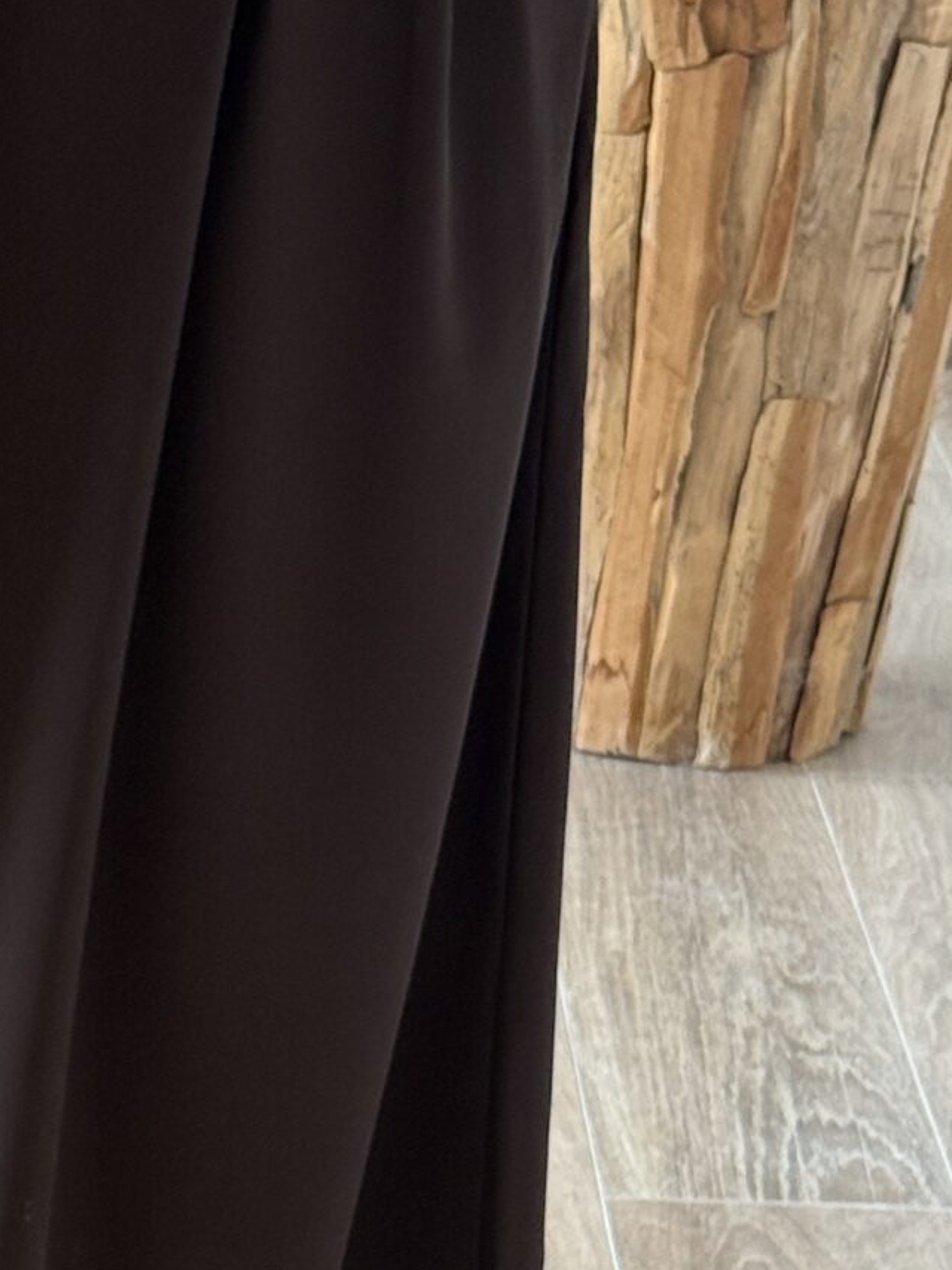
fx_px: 5279
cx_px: -9
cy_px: 969
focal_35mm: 144
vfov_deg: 13.7
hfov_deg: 10.2
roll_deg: -1.6
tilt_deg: -29.9
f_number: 1.78
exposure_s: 1/60
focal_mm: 6.76
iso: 125
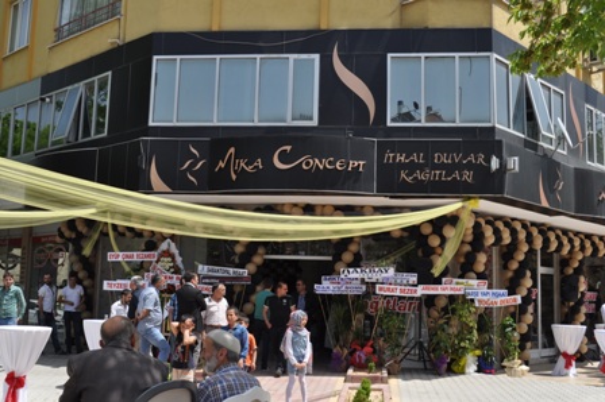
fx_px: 705
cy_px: 201
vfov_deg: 31.8
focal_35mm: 42
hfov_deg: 46.4
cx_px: 302
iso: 200
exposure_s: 1/320
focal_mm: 28
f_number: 9
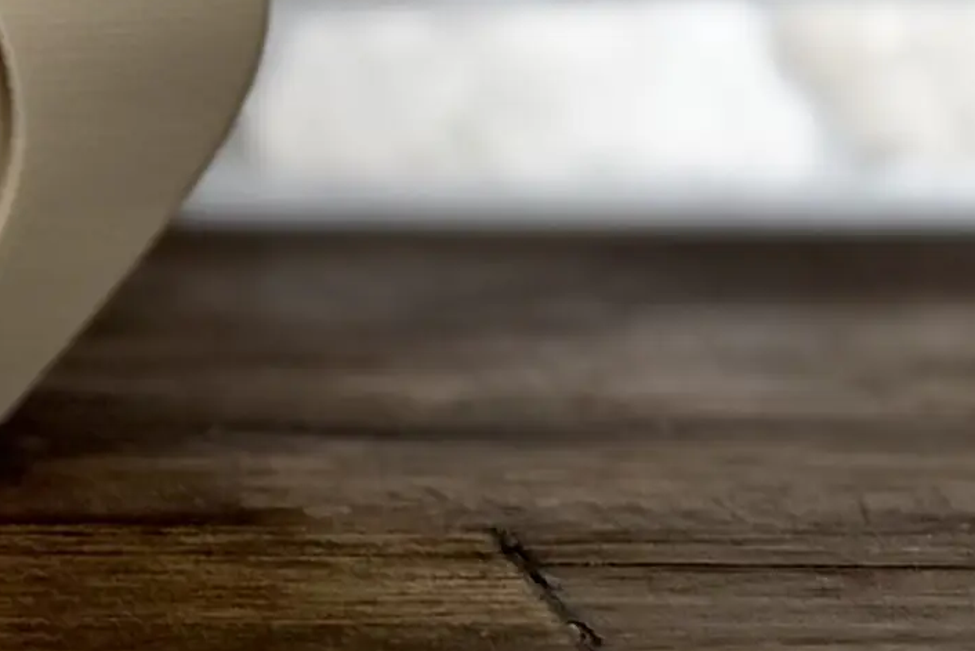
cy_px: -1009
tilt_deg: +1.3
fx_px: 7720
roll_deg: +0.1
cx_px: -493
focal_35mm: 285
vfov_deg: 4.7
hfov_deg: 7.1
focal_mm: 6.76
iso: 50
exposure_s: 1/141
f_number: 1.78
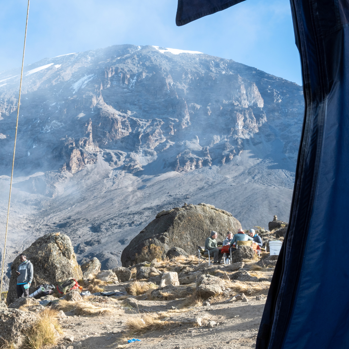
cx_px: 100
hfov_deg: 31.2
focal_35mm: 54
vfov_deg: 31.6
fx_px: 616
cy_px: 175
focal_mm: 28
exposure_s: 1/60
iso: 200
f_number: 16
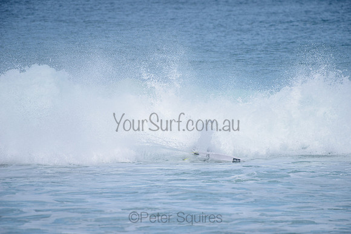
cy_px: 117
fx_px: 4876
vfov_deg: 2.8
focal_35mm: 500
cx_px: 176
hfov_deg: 4.1
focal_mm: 500
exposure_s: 1/2500
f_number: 6.3
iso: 250
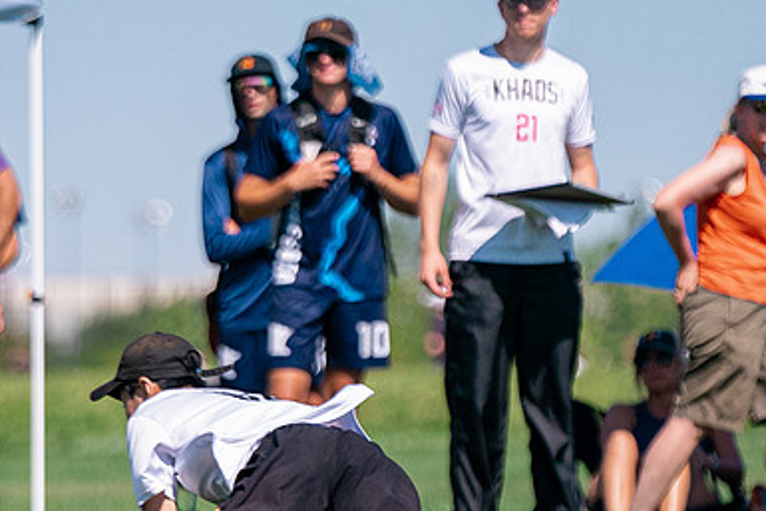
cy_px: 455
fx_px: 12856
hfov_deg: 3.4
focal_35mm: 604
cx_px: 188
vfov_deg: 2.3
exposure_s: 1/12800
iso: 640
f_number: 2.8
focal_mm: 200
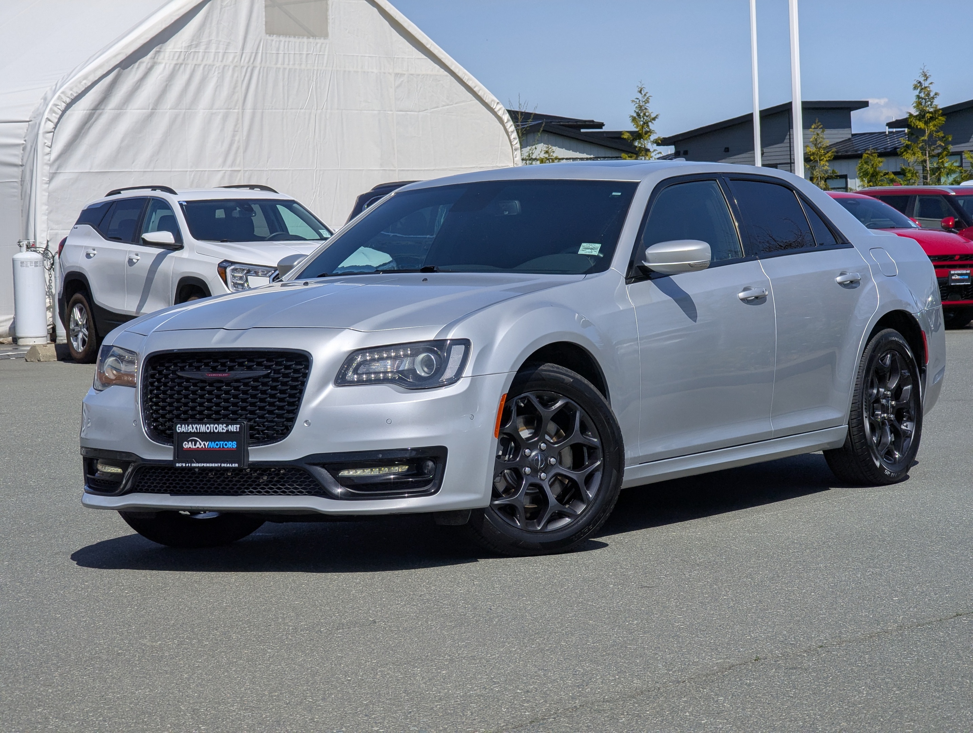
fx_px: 2984
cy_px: 366
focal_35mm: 106
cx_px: 486
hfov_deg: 18.5
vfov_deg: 14.0
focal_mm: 19
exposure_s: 1/1718
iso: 36
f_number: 3.5
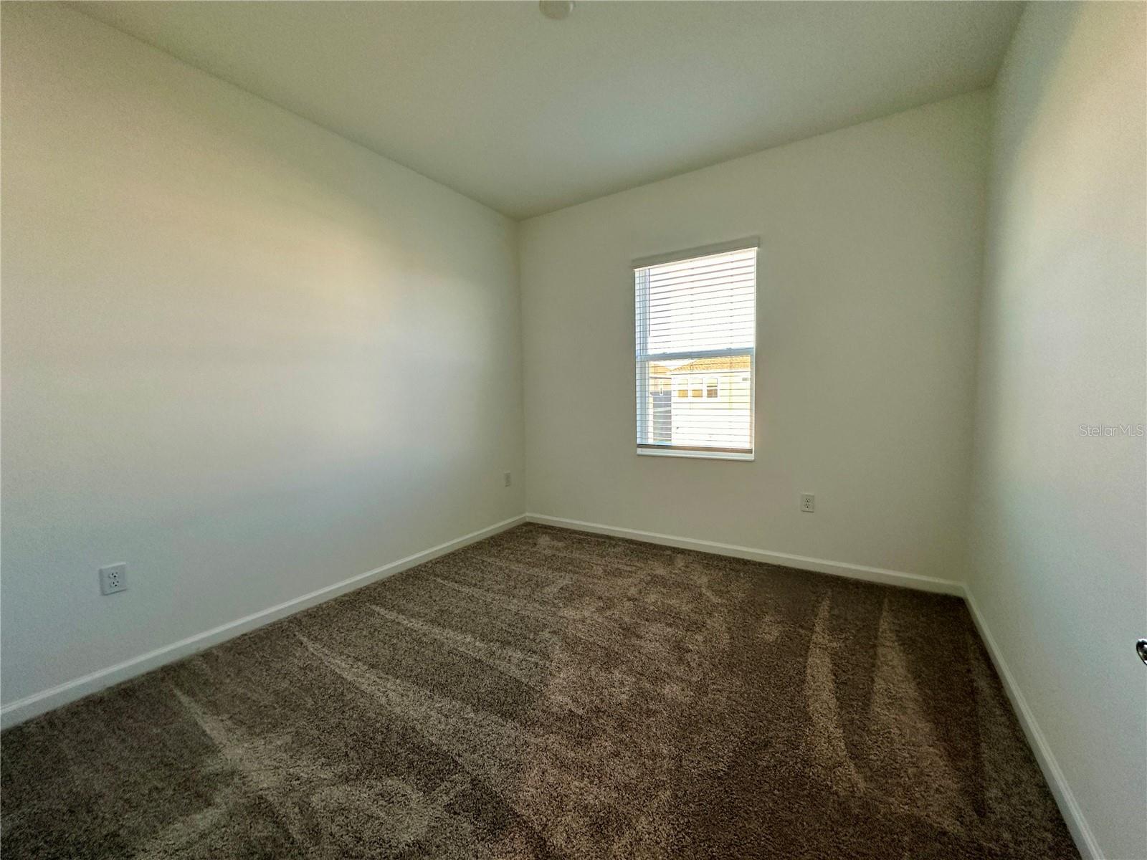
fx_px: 464
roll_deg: +0.7
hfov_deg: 102.1
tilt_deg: -4.1
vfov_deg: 85.7
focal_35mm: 14
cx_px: 574
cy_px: 430
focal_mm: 2.22
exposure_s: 1/120
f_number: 2.2
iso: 160
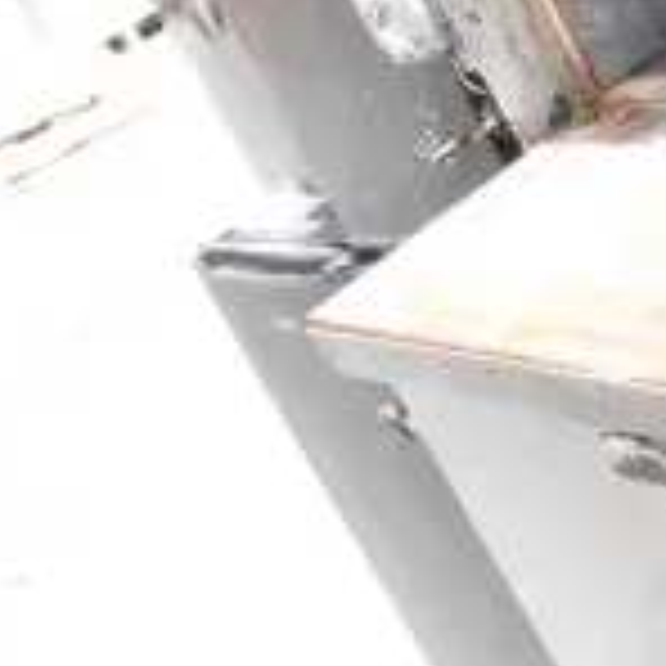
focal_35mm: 116
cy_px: 34
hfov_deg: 13.1
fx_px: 2525
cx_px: 1318
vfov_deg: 14.8
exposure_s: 1/800
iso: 6400
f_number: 14
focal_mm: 22
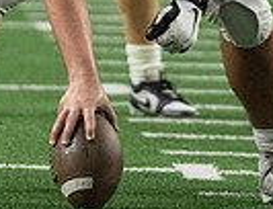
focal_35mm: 1284
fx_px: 10209
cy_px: -176
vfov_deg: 1.2
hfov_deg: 1.5
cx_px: 72
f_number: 2.8
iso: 4000
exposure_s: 1/1000
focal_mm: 200
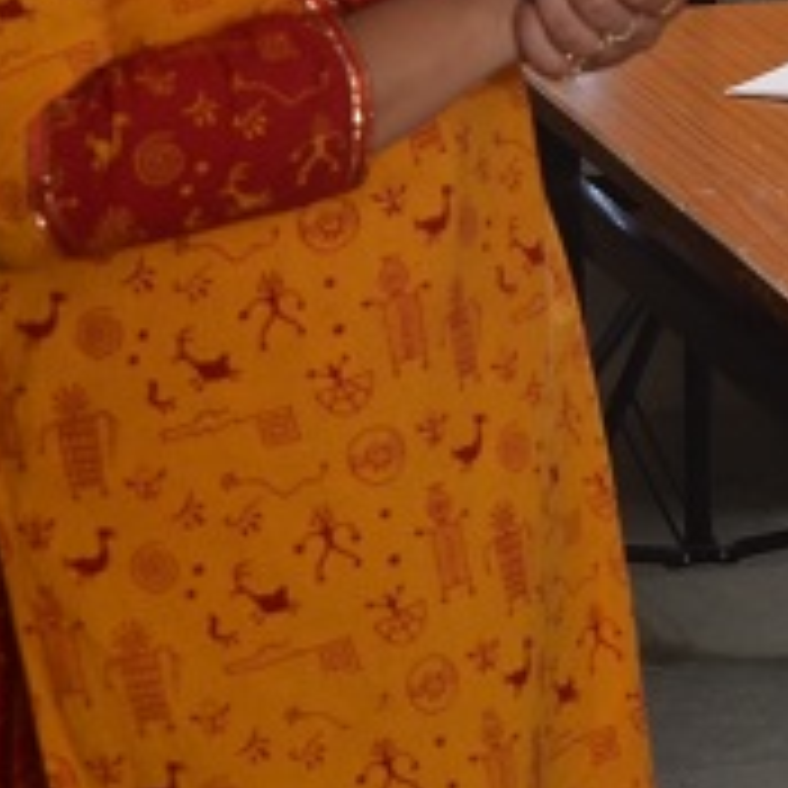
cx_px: 1752
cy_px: -131
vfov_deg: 9.4
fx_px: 4713
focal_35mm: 183
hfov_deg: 8.8
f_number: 8
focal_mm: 28
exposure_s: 1/40
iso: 200
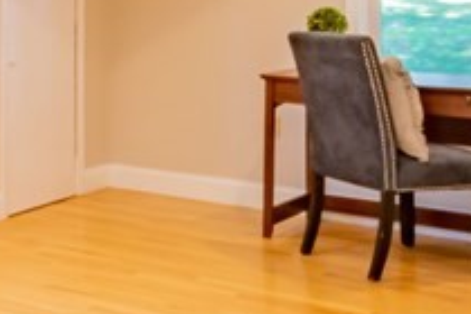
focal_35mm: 73
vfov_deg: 17.1
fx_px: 955
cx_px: -164
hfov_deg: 23.9
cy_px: -142
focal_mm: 10
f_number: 22
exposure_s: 1/5
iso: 250
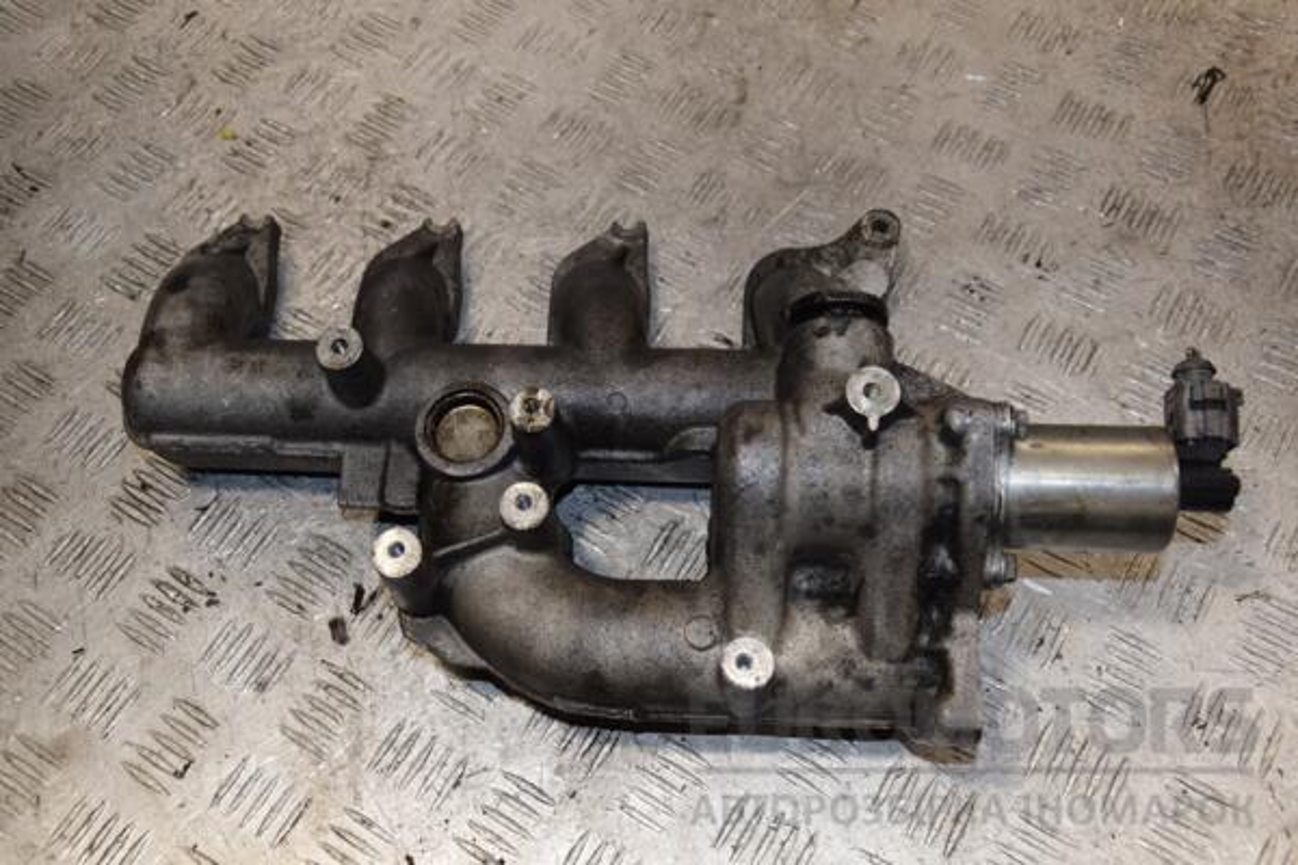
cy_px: 432
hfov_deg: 49.6
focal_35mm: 39
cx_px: 649
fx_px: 1406
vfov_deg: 34.2
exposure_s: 1/200
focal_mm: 26
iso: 800
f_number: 5.6
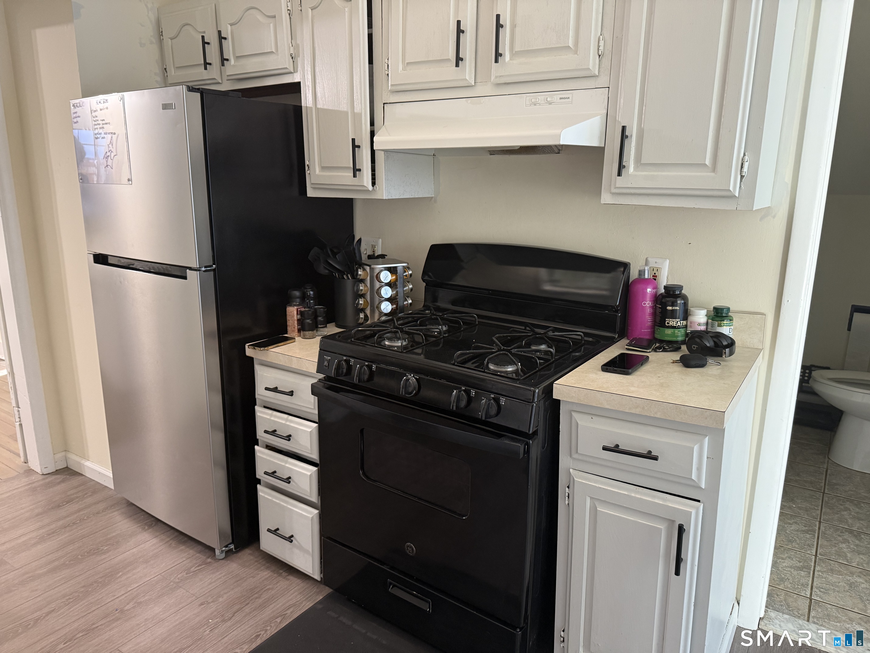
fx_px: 603
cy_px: 326
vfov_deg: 56.8
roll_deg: -0.6
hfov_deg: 71.6
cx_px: 435
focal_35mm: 24
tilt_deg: -13.1
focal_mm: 6.76
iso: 250
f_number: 1.78
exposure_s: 1/60
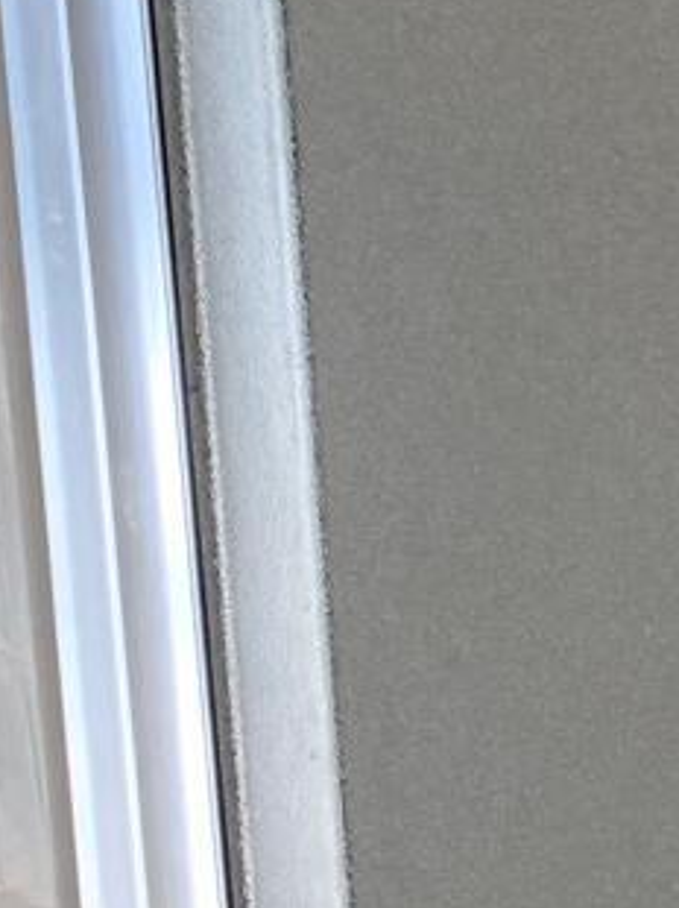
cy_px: 1998
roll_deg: +1.1
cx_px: 1569
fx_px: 4400
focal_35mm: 168
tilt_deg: -17.2
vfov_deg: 10.5
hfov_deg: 8.2
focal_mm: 4.25
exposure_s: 1/121
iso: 50
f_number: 1.8
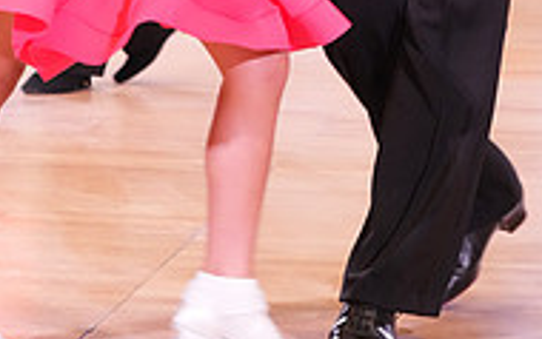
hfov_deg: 8.7
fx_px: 3547
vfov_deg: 5.4
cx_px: 275
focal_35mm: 240
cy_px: -308
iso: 4000
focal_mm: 77
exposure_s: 1/250
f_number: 5.6
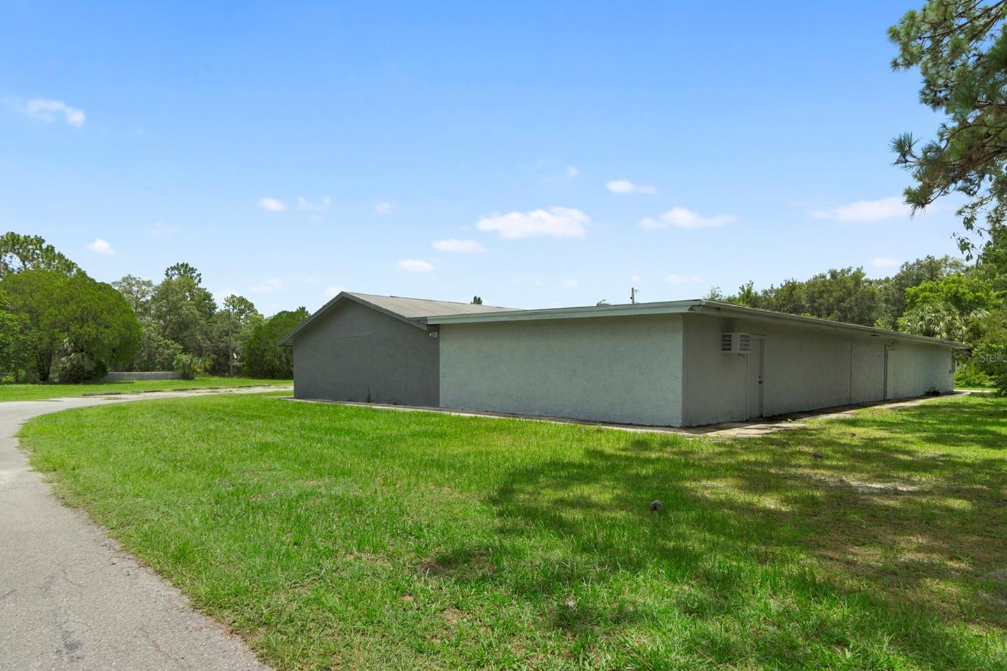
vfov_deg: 61.8
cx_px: 481
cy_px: 357
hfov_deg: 83.9
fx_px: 559
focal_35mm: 20
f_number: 5
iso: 320
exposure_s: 1/2000
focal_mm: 12
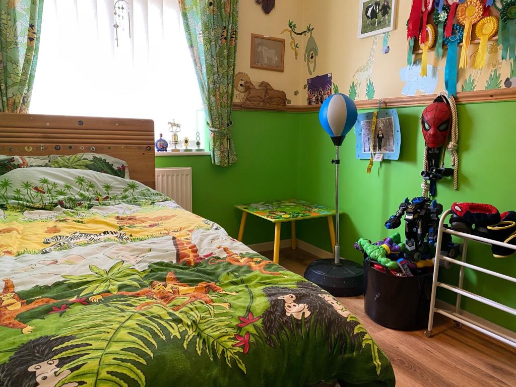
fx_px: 388
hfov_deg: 67.3
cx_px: 258
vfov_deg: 53.1
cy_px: 194
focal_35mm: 26
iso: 125
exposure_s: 1/50
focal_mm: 4.25
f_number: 1.8
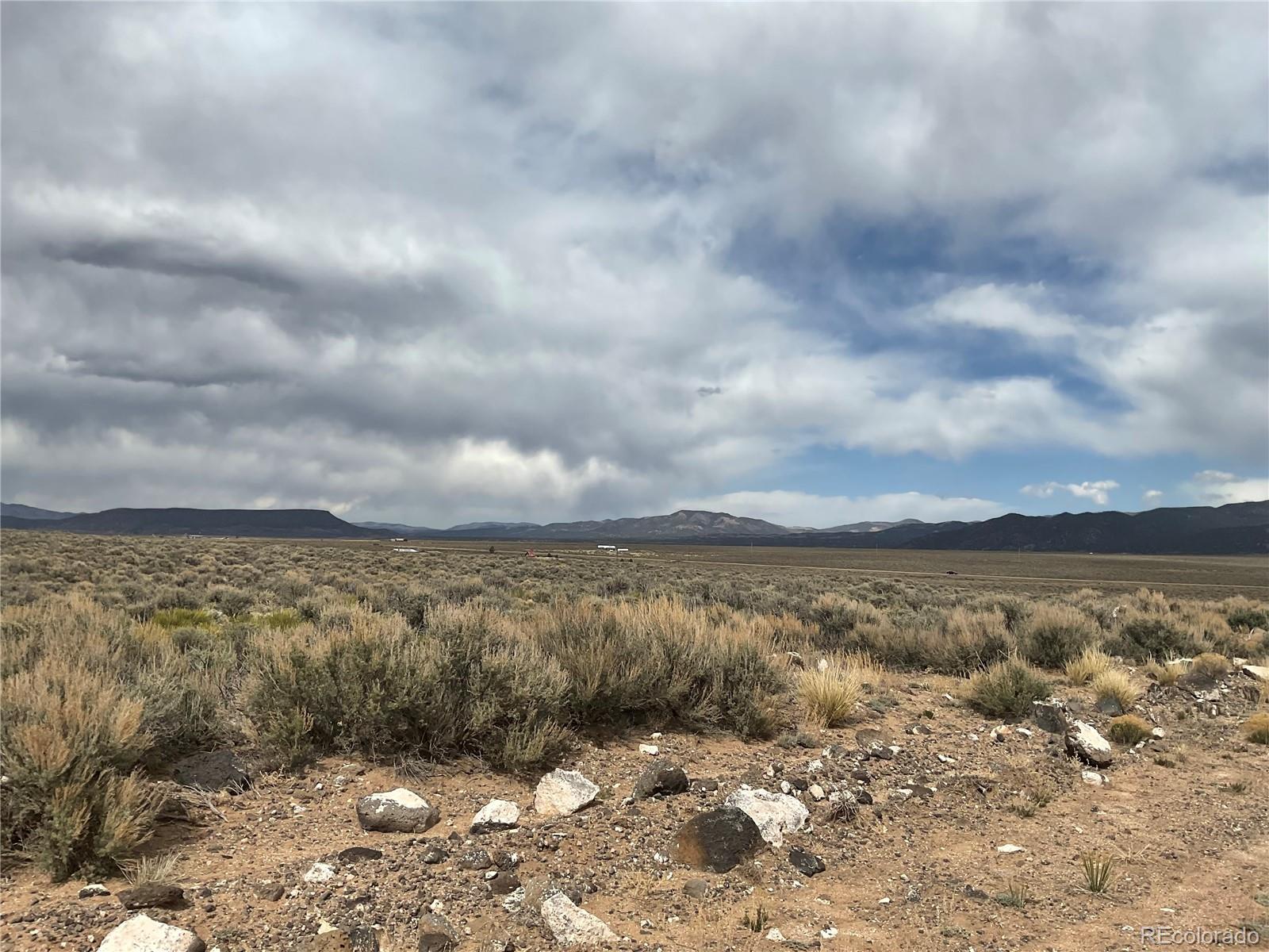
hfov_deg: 61.7
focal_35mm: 29
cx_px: 634
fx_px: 1063
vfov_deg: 48.2
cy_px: 476
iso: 16
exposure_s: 1/3788
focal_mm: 3
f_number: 1.8
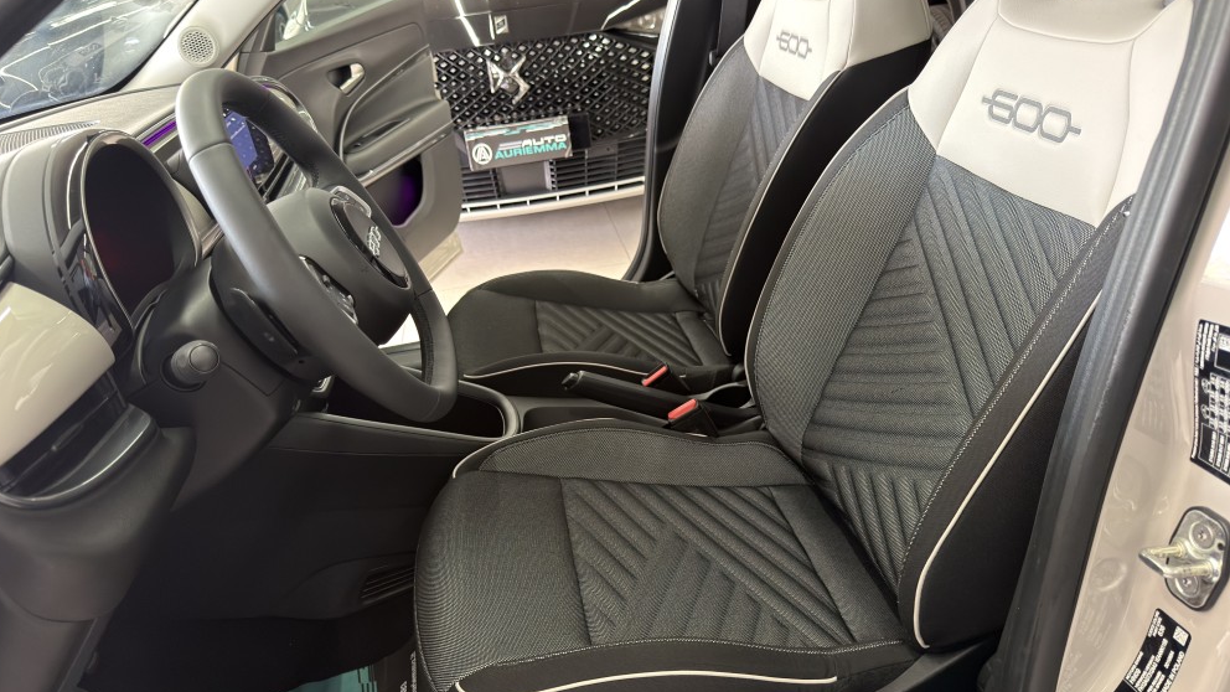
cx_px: 596
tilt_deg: -28.2
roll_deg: +7.2
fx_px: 881
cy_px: 399
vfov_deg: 42.8
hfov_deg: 69.8
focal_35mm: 27
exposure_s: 1/33
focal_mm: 6.76
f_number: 1.78
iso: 500
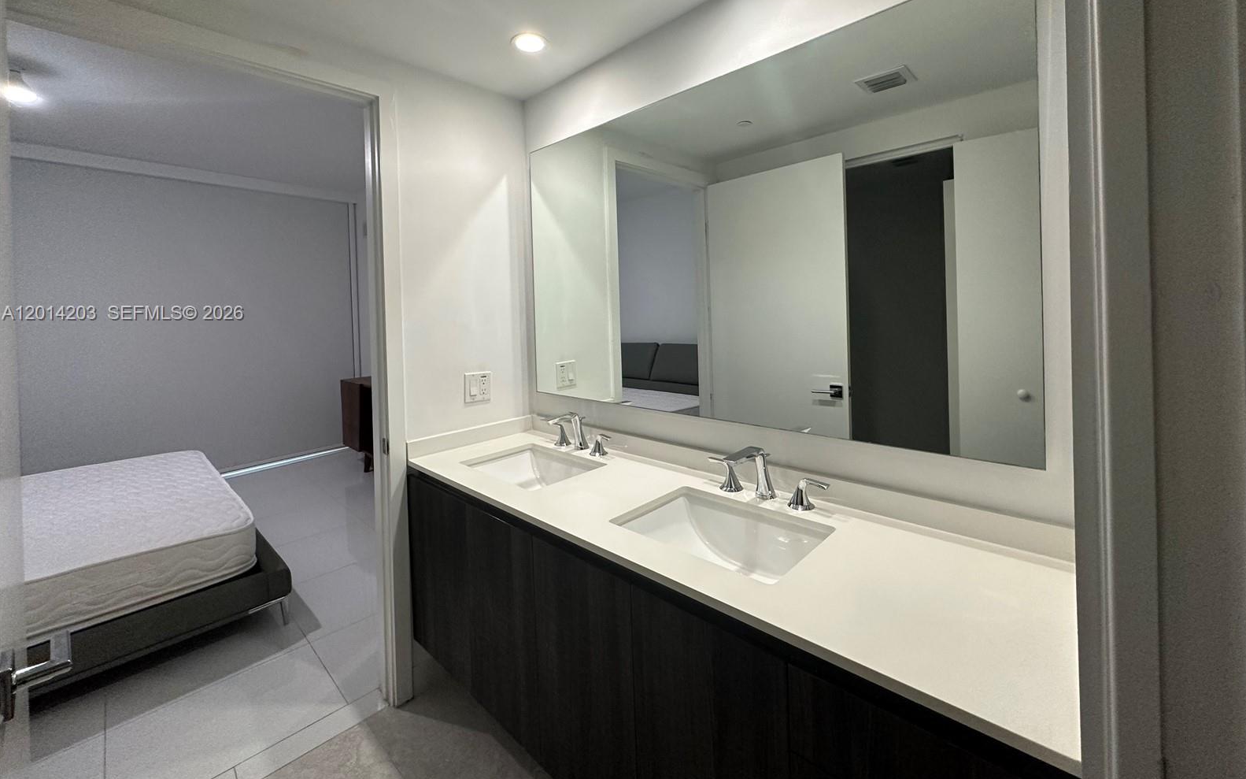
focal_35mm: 15
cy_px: 314
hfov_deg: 101.5
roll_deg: +1.2
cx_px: 628
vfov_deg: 74.0
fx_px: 509
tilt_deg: -0.2
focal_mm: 2.22
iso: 250
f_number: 2.2
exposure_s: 1/120
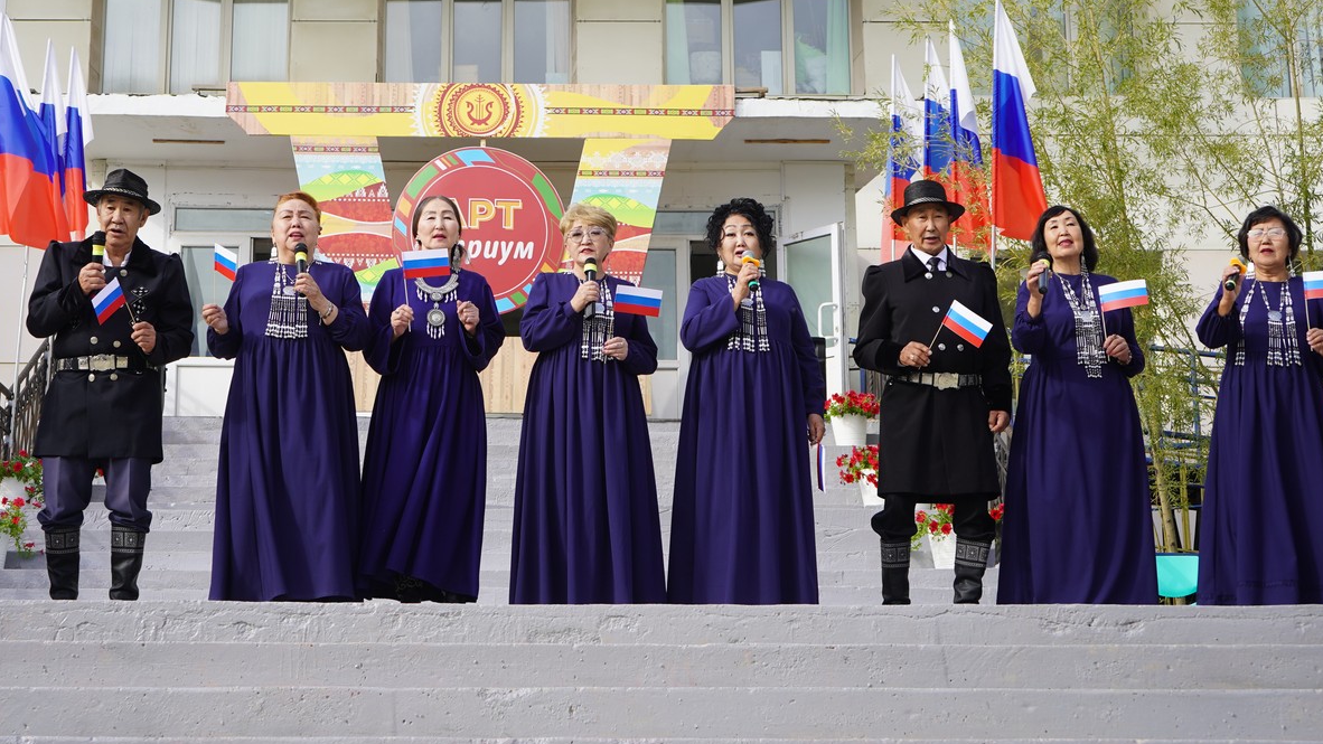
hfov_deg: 30.9
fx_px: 2386
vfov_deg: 17.6
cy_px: 191
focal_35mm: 68
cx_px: 528
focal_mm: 48
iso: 100
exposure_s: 1/320
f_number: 5.6
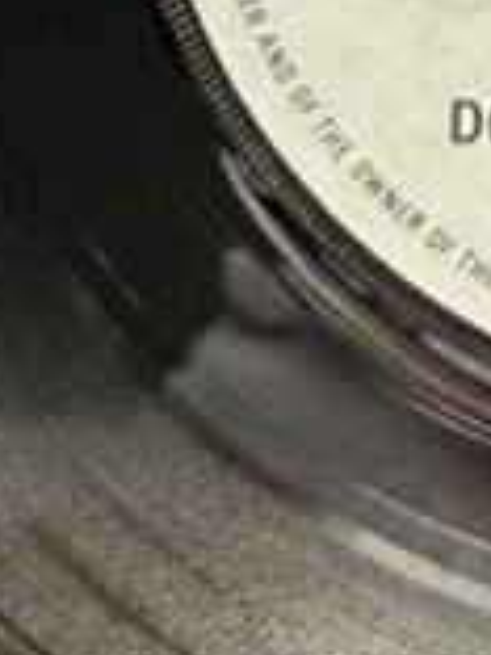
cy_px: -256
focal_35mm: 158
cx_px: 709
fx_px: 2988
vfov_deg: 12.1
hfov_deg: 9.2
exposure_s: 1/99
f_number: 2.2
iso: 125
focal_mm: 2.22
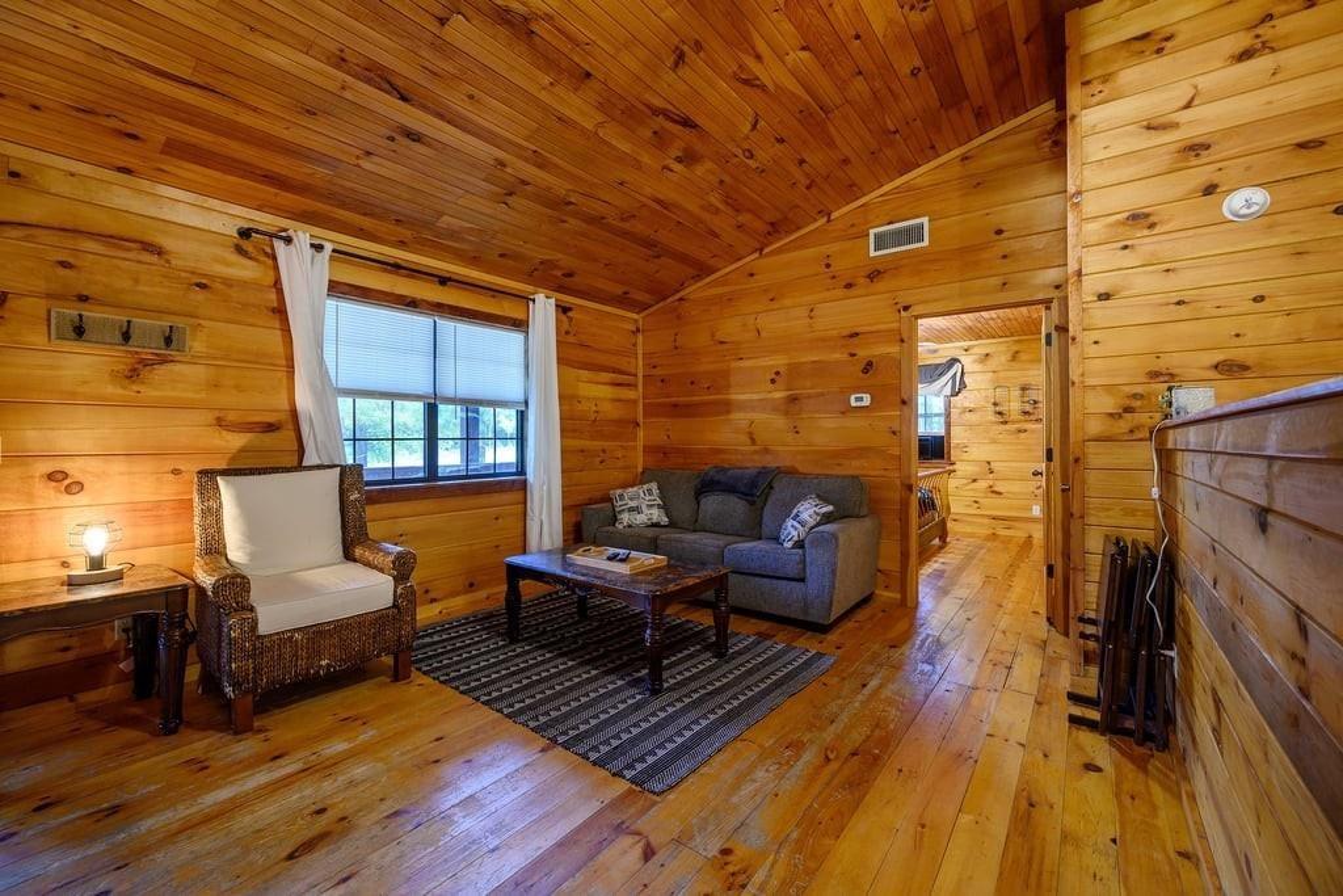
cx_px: 672
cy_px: 448
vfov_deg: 81.2
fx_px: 522
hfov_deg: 104.2
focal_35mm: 14
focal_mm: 14
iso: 200
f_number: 7.1
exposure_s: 1/1.67
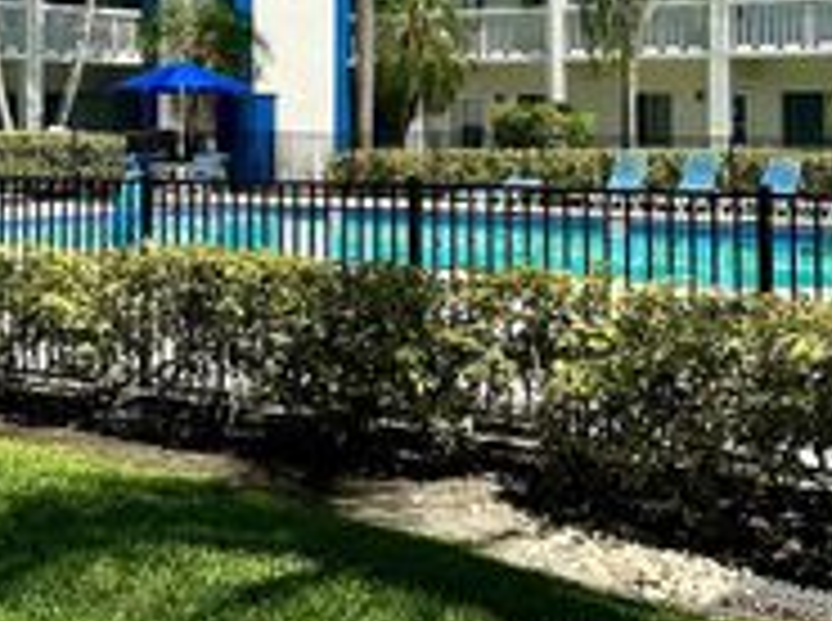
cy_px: 92
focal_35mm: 65
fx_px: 1559
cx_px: 459
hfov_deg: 29.9
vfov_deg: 22.1
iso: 80
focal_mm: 6.86
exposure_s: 1/3861
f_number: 1.78
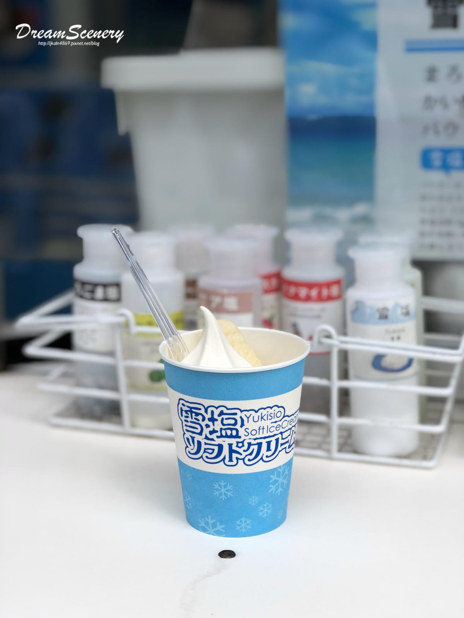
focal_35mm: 57
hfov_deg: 25.7
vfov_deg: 33.8
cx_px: 232
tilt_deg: -13.8
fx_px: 1019
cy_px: 309
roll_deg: +0.6
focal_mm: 6.6
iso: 20
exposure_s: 1/403
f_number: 2.8
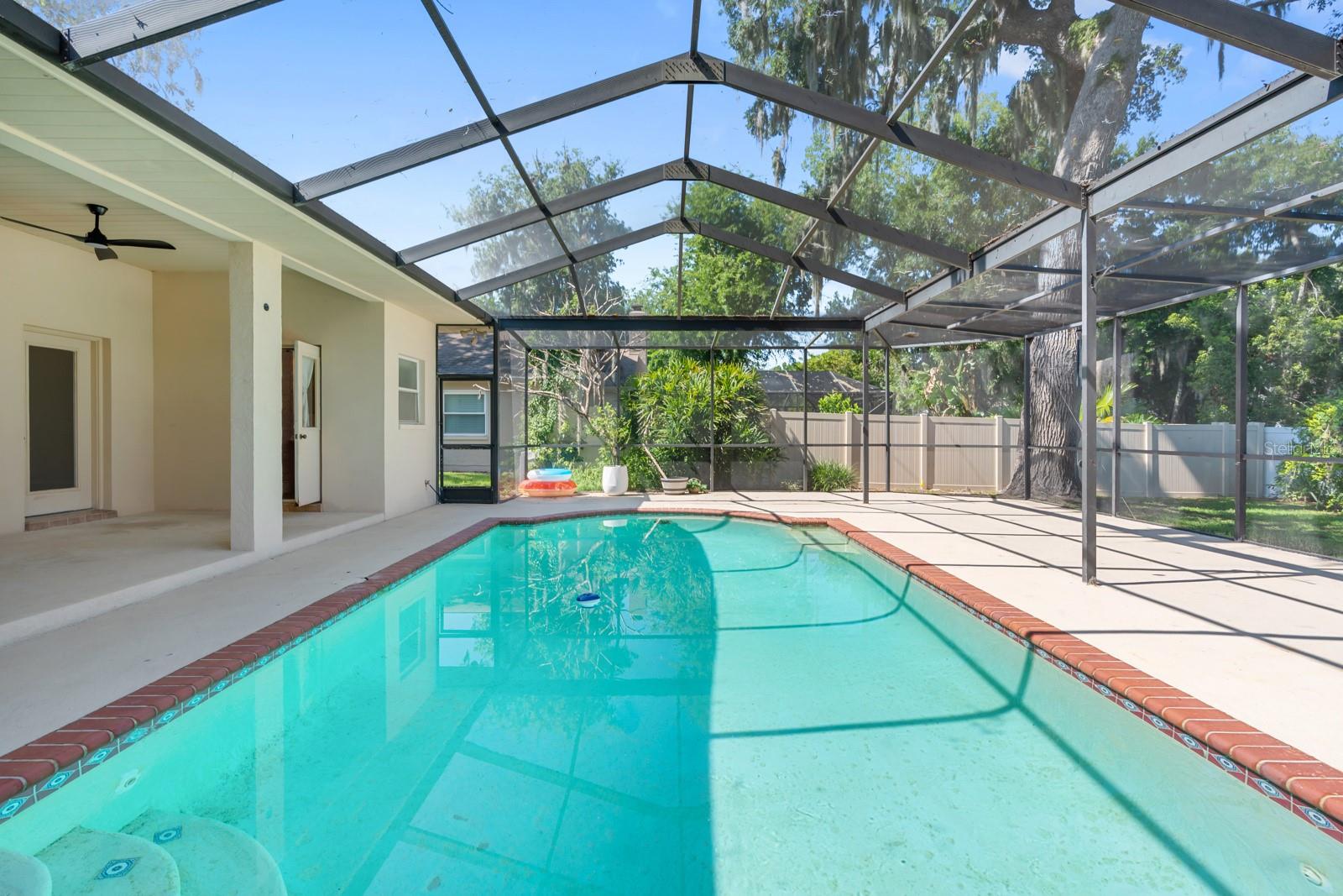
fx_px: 597
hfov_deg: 96.7
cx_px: 672
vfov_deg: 73.8
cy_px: 448
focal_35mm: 16
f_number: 8
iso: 200
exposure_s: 1/160
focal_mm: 16
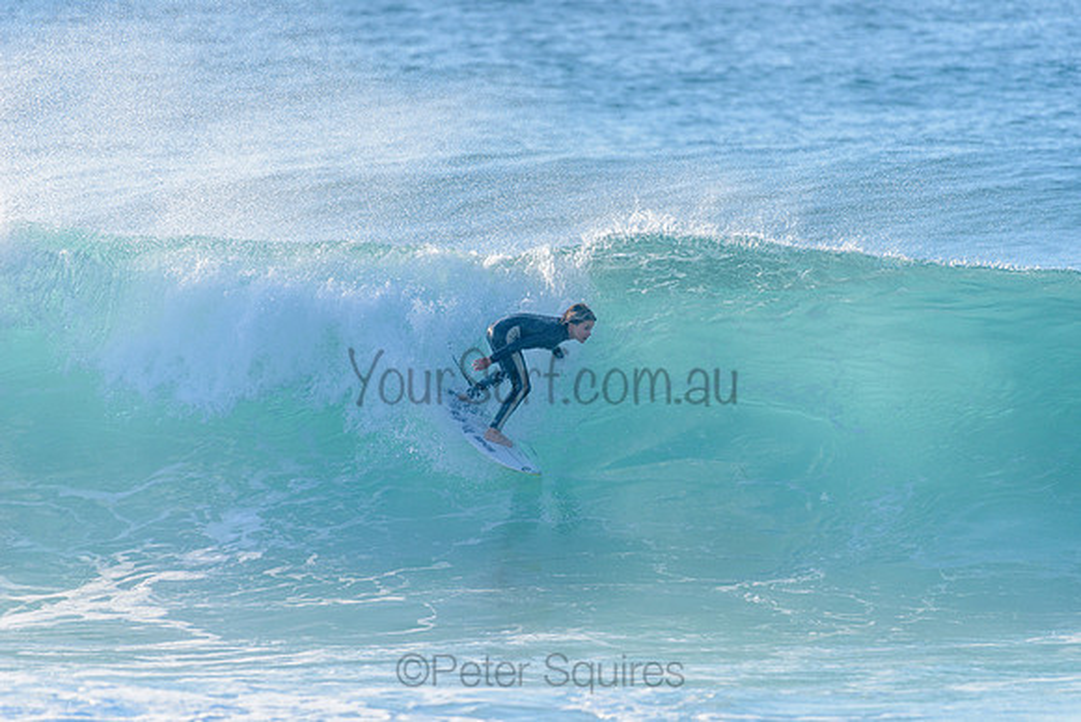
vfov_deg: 2.8
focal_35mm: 500
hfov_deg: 4.1
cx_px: 540
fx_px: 15017
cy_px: 361
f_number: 5.6
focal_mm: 500
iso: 280
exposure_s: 1/2000
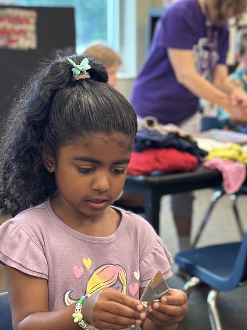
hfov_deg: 16.9
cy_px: 185
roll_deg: -1.8
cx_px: 189
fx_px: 827
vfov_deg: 22.5
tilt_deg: -12.1
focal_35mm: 87
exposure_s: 1/60
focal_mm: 6.86
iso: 320
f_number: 1.78
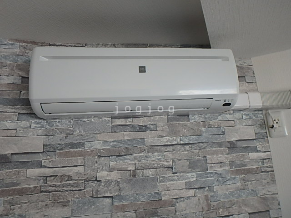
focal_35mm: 21
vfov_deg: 63.4
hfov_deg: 79.0
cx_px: 146
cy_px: 109
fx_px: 177
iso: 200
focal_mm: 3.7
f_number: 3.5
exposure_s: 1/50
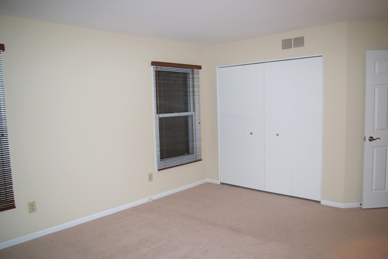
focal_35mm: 27
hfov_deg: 67.4
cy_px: 130
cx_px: 194
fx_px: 291
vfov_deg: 48.0
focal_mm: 18
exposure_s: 1/30
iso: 200
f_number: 3.5
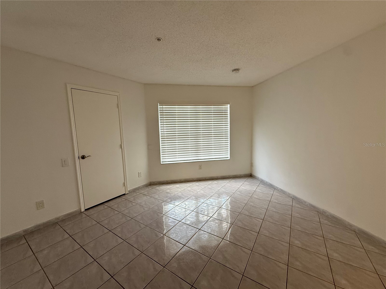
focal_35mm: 14
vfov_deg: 85.7
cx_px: 193
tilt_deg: -5.7
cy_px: 144
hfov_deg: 102.1
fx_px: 156
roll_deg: +0.9
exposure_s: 1/120
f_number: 2.2
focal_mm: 2.22
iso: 250
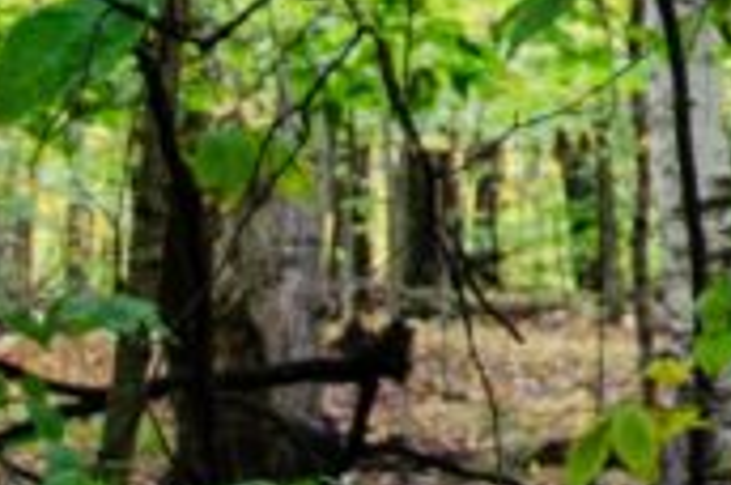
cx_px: 1806
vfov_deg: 4.2
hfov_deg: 6.3
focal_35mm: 313
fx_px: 6343
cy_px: -898
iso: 800
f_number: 4.2
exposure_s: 1/60
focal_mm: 35
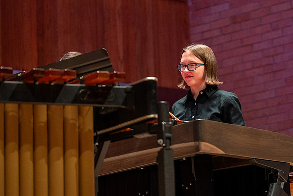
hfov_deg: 15.4
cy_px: 80
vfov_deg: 10.4
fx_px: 1082
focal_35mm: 133
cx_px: 214
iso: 2000
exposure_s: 1/320
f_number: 2.8
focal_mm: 70
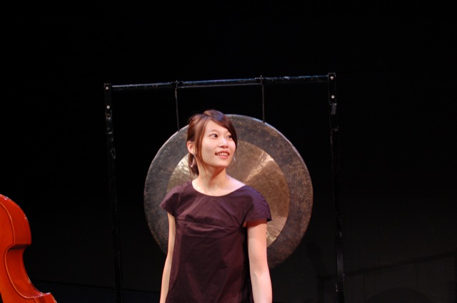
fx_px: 666
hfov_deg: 37.9
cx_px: 228
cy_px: 152
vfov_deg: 25.7
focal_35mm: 52
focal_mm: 35
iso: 800
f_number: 4.5
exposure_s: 1/50
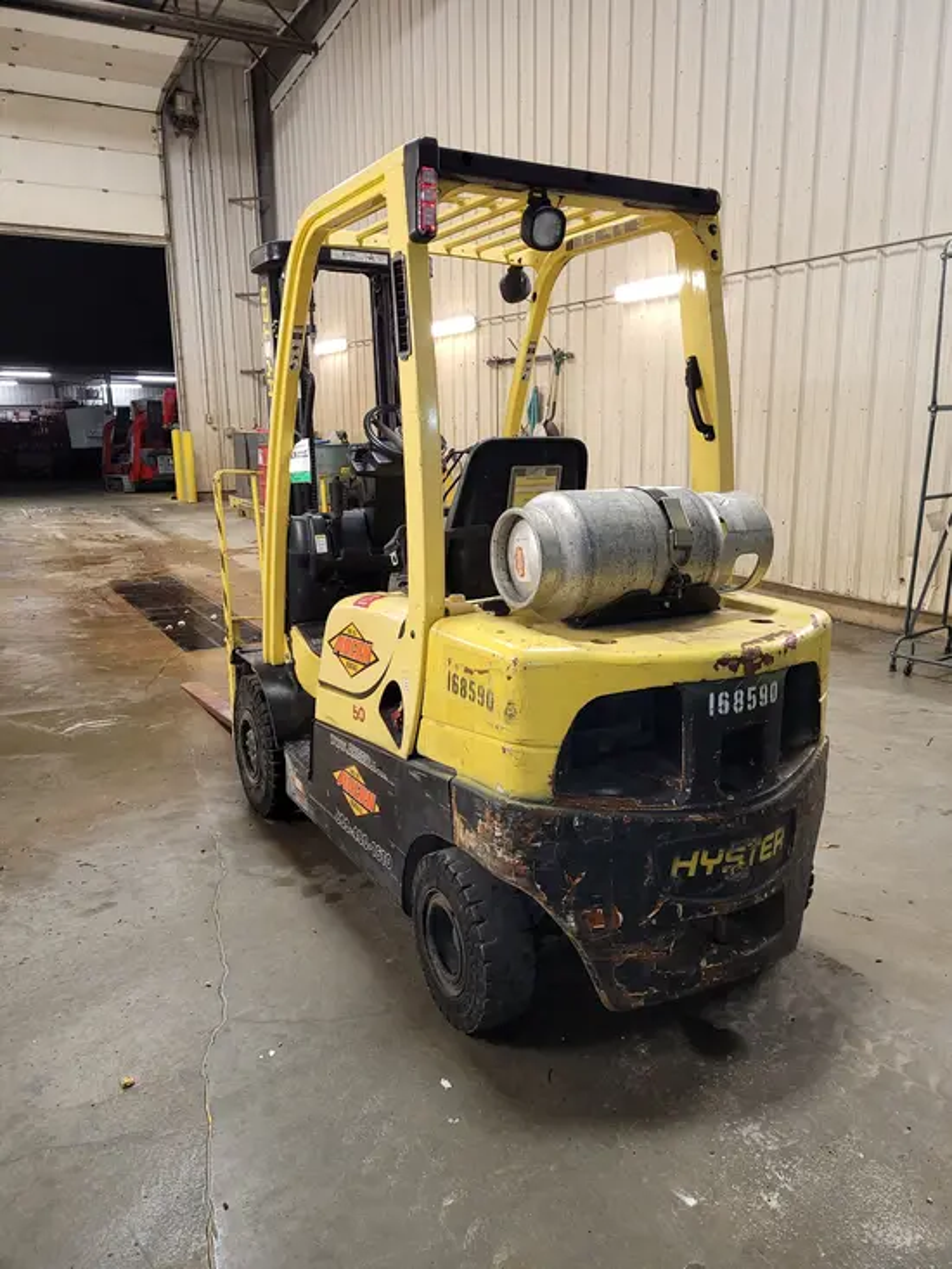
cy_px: 634
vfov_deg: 67.3
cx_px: 476
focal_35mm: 26
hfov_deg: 53.1
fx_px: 953
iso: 125
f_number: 1.8
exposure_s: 1/24
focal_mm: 5.4
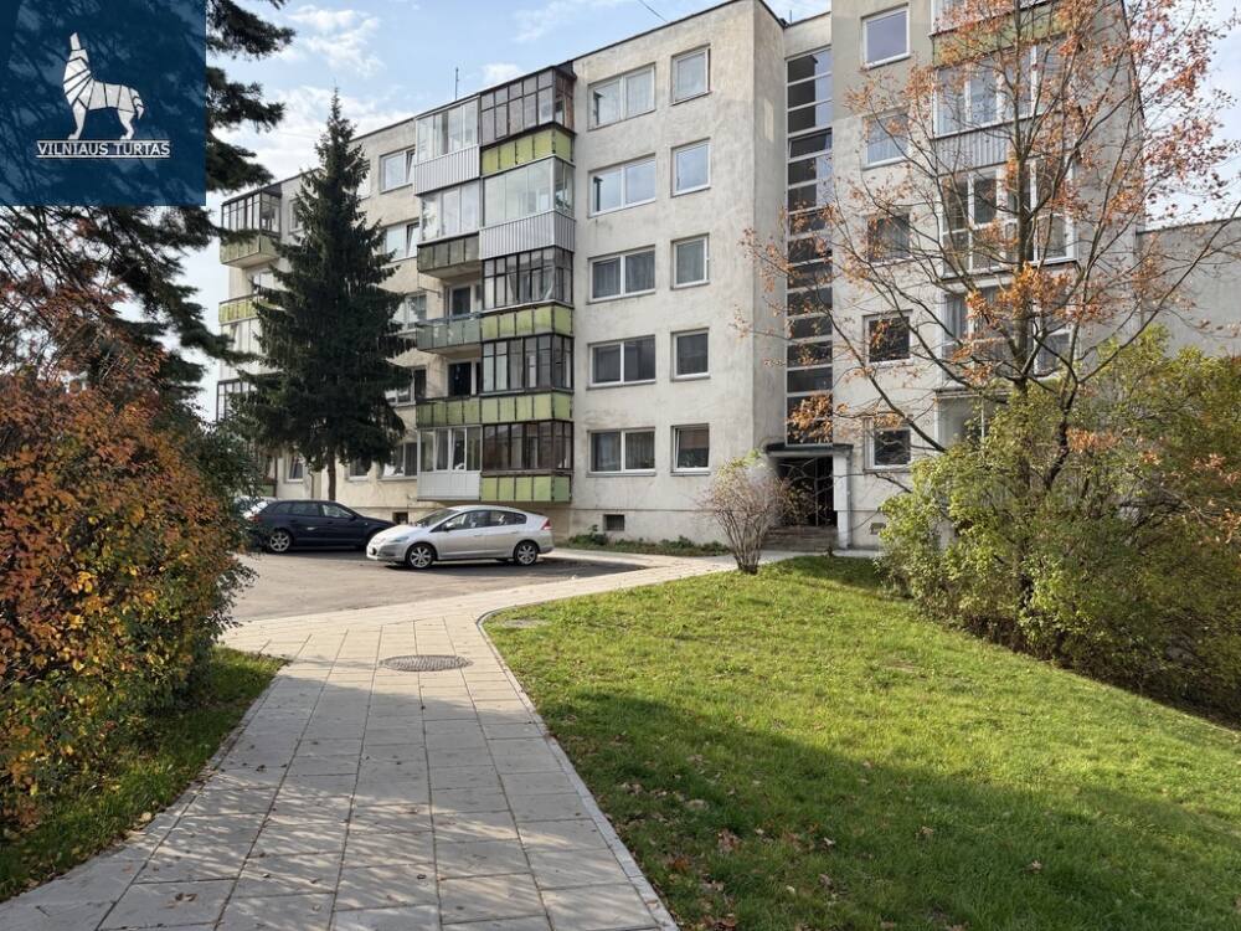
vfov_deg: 56.8
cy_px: 466
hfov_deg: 71.6
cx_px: 620
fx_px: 860
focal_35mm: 24
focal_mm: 6.76
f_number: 1.78
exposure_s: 1/2445
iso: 100
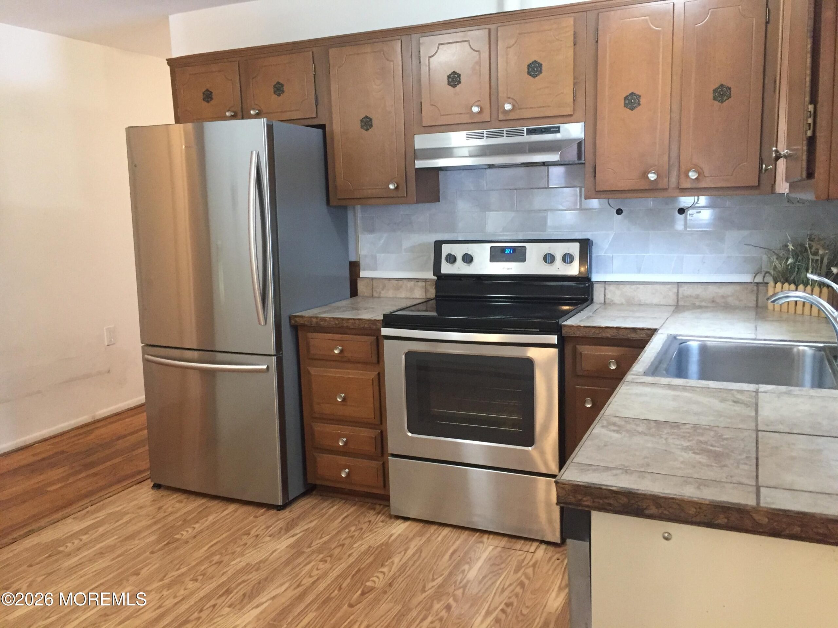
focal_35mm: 29
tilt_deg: -8.8
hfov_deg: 61.7
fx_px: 702
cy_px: 314
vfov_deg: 48.2
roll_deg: +1.0
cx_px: 419
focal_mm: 4.15
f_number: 2.2
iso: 250
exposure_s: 1/24
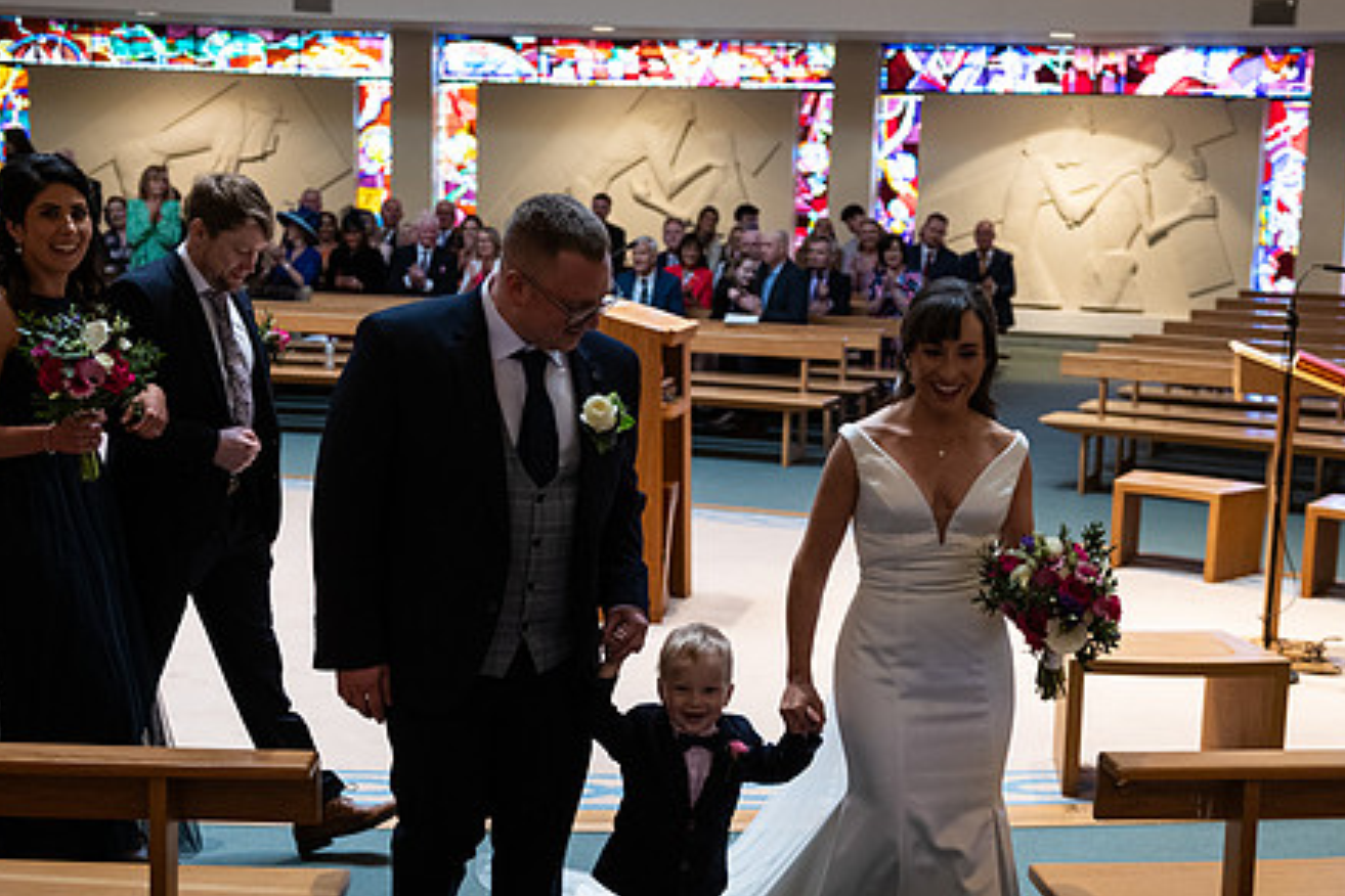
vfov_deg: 25.5
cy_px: 535
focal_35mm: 53
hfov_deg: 37.5
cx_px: 725
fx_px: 1980
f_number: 3.5
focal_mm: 40
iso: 1000
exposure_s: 1/160
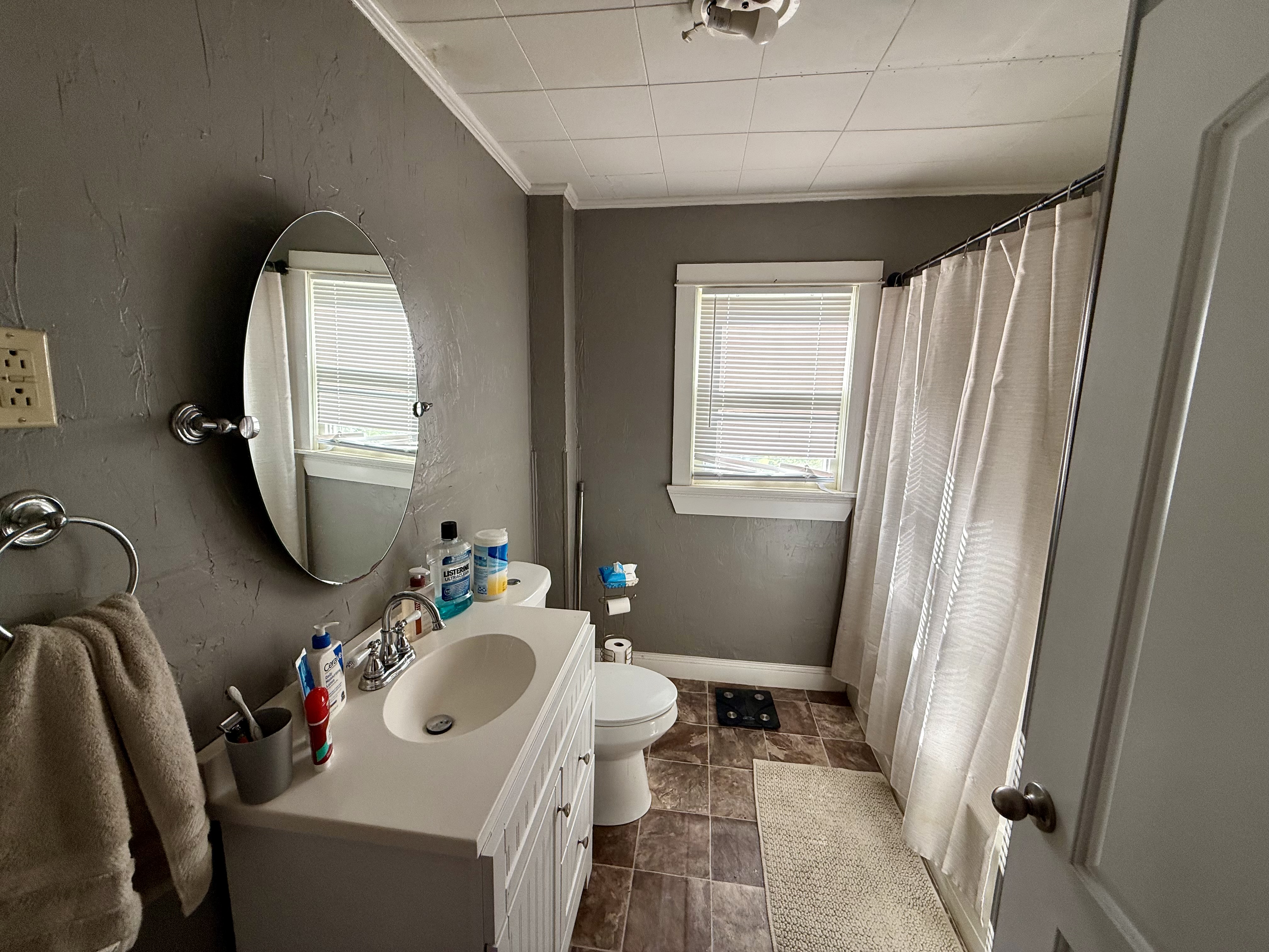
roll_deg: -1.3
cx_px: 634
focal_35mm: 14
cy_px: 476
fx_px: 513
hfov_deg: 102.1
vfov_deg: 85.7
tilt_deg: -10.4
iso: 64
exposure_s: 1/135
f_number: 2.2
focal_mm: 2.22
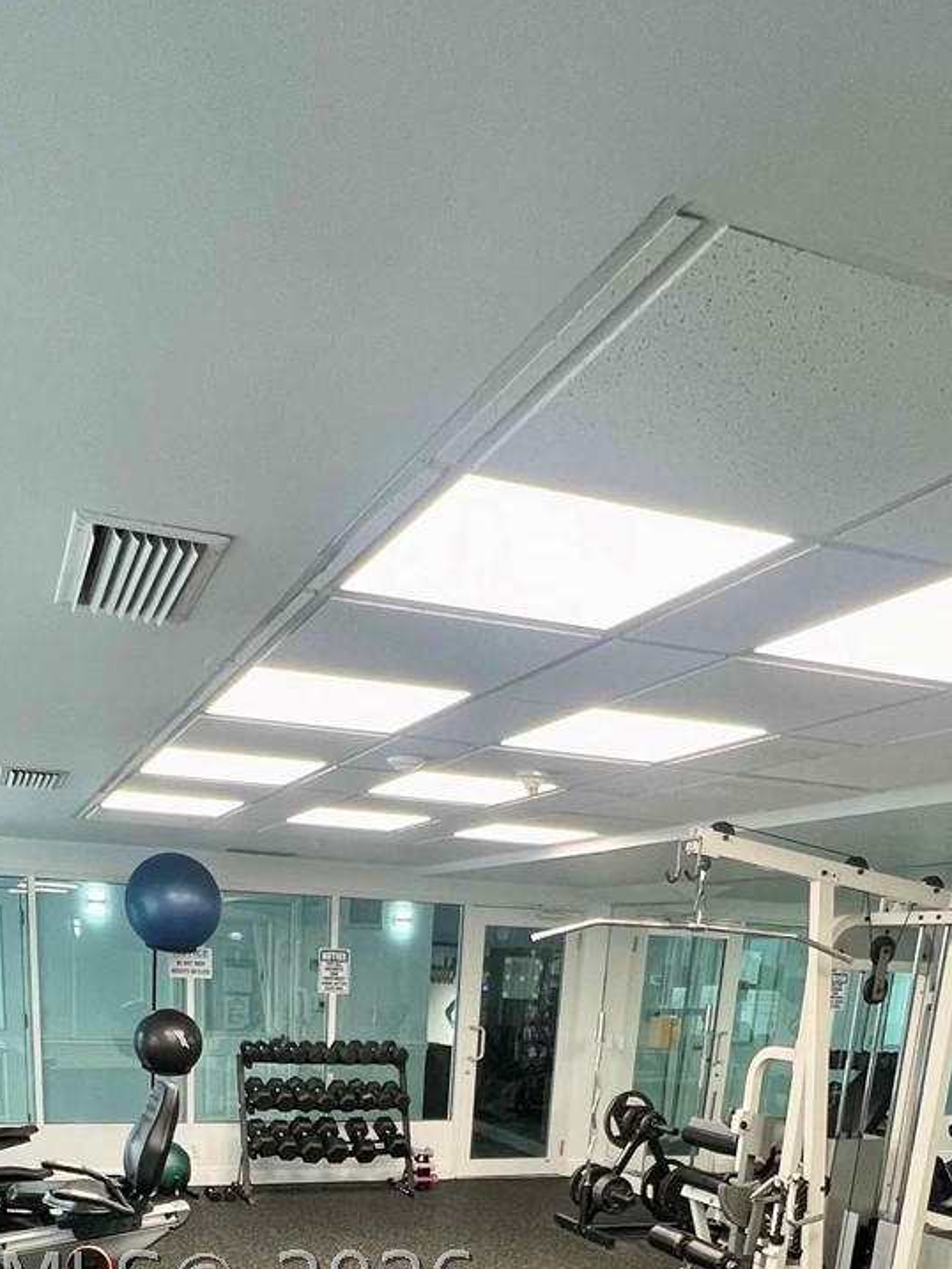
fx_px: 1063
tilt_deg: -14.8
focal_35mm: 29
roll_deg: -1.9
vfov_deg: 49.6
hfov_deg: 47.9
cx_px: 372
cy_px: 1283
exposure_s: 1/120
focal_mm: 1.57
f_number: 1.8
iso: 160
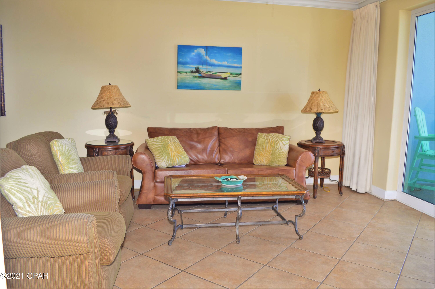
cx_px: 218
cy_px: 144
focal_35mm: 27
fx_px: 326
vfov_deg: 47.8
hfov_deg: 67.4
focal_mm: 18
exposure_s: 1/60
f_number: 5
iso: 200
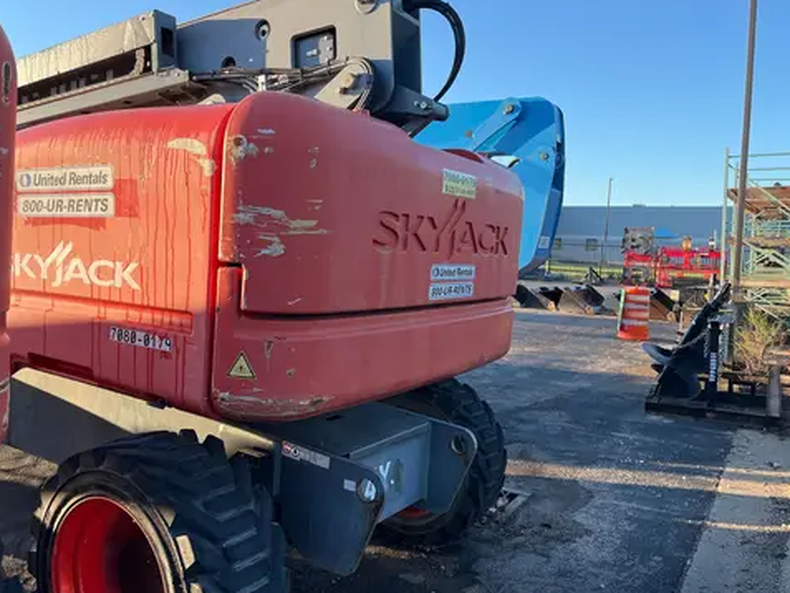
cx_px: 351
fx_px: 685
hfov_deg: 59.8
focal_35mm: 30
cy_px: 291
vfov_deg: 46.8
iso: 50
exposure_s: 1/608
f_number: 1.6
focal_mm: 5.1
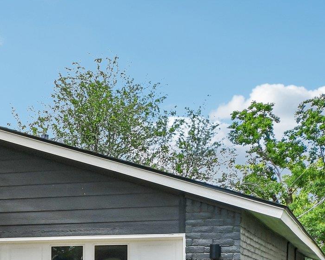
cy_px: 279
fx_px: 952
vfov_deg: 15.2
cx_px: -82
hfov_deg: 18.2
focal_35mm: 99
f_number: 8
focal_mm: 24
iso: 400
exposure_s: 1/800
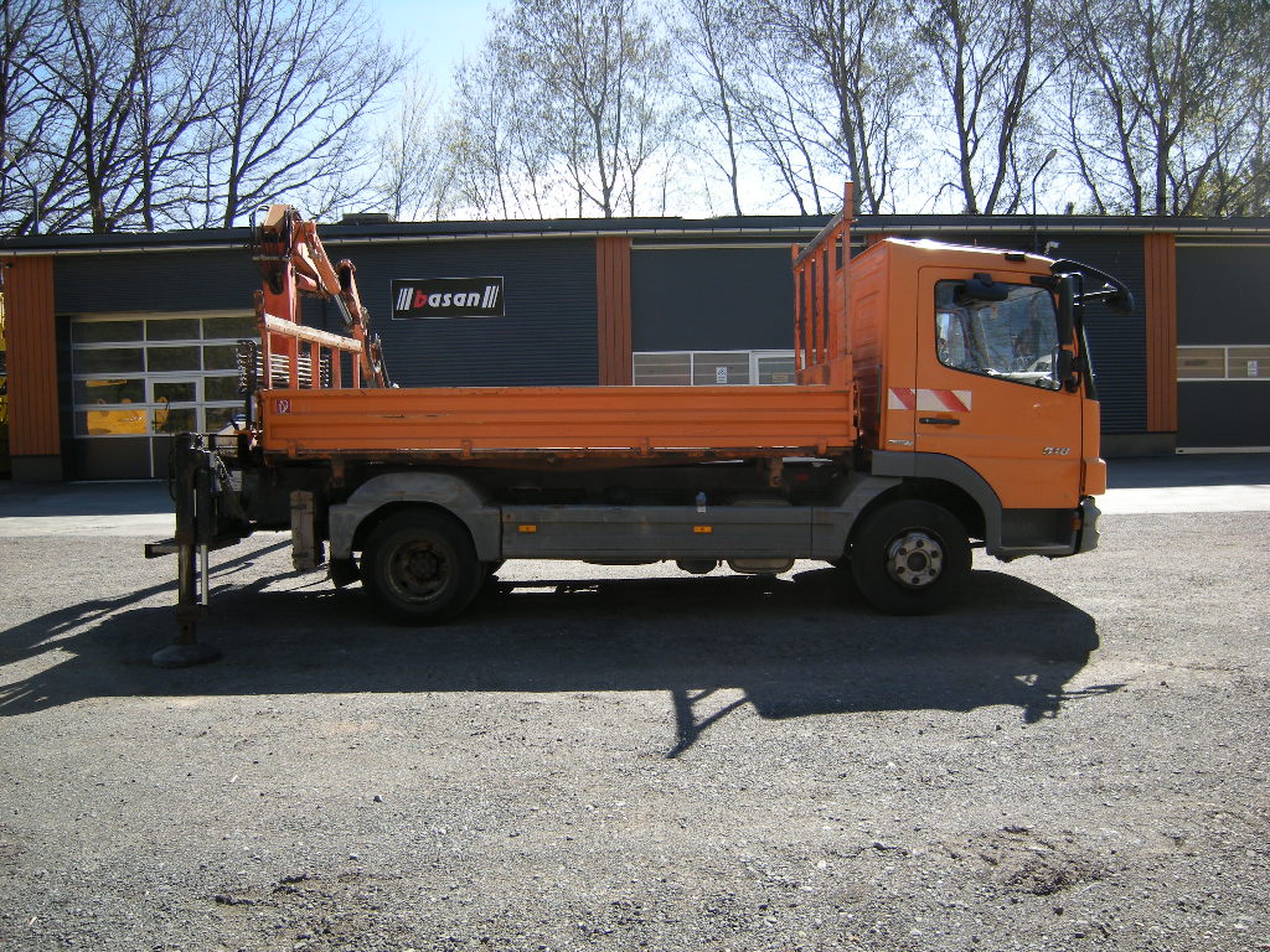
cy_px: 476
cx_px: 635
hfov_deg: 63.4
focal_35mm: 28
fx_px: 1027
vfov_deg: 49.7
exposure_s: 1/414
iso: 64
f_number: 2.8
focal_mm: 4.7
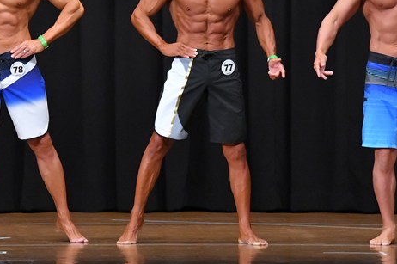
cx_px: 91
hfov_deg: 6.1
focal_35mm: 339
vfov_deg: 4.0
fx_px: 3734
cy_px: 89
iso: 8000
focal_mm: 135
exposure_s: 1/400
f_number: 5.6
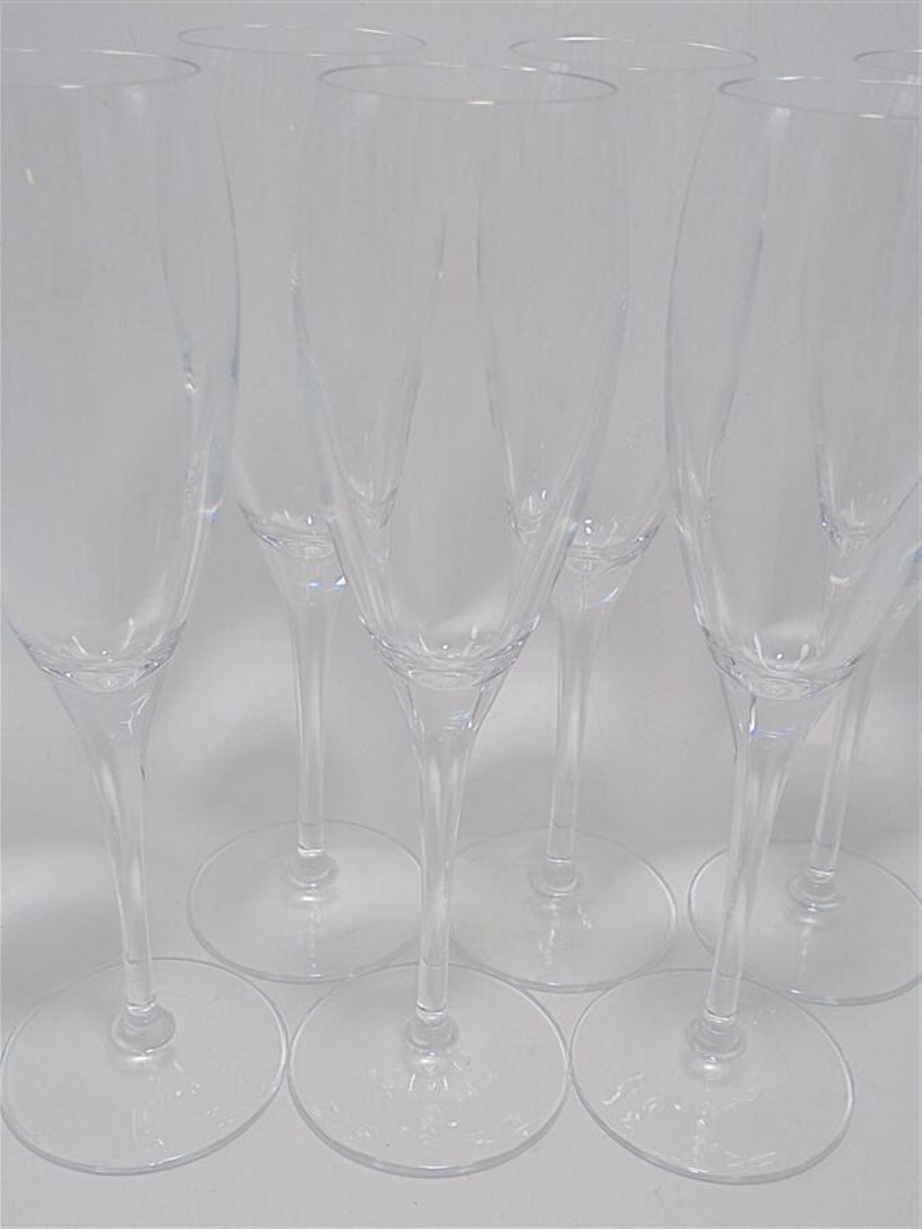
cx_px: 461
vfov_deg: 49.0
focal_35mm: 38
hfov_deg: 37.7
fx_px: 1350
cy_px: 614
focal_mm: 6.9
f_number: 4.2
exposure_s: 1/50
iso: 100
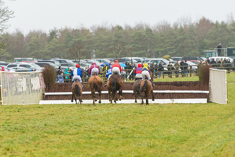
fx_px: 2158
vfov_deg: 4.2
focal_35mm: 331
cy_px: 78
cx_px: 116
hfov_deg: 6.2
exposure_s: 1/1000
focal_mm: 200
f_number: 4
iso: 1000
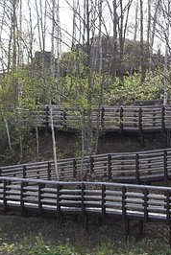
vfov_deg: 16.5
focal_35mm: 124
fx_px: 881
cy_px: 115
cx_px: 183
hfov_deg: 11.0
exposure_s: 1/160
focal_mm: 10.2
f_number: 5.6
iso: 50
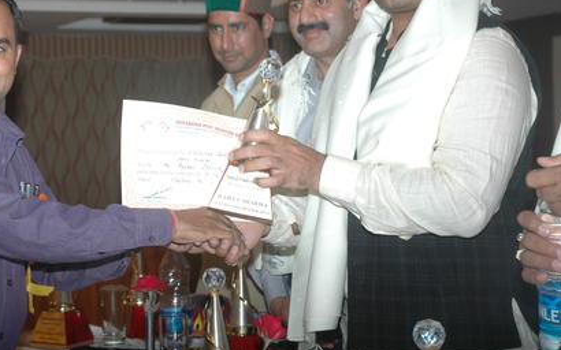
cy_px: 105
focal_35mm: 85
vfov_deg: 15.3
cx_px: 155
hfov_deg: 24.2
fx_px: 1299
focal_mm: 38
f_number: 4.2
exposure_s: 1/60
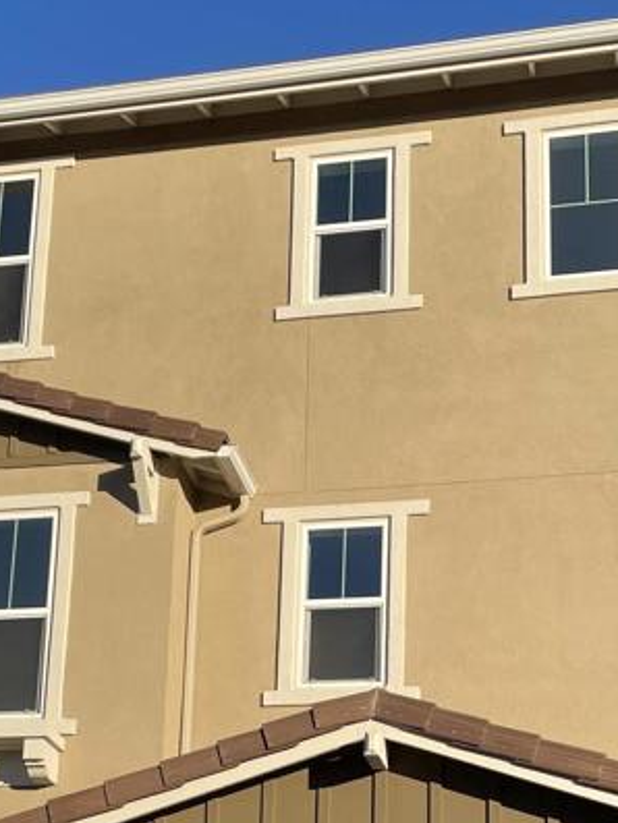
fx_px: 1594
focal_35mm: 67
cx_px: 220
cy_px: 690
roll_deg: -2.0
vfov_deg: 28.2
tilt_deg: +13.8
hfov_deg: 21.9
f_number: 1.6
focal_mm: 4.2
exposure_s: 1/2959
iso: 32
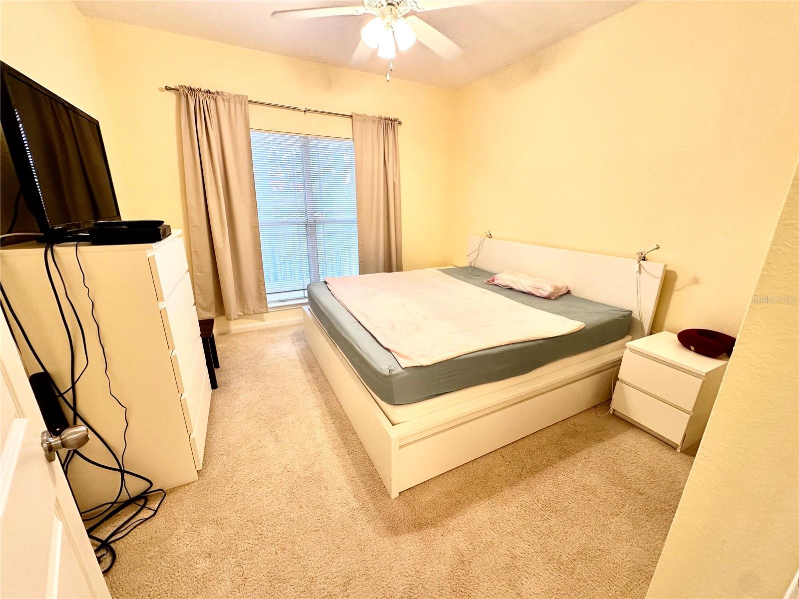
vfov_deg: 85.7
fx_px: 323
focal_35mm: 14
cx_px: 400
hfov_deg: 102.1
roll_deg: -0.7
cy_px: 300
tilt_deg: -16.8
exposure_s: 1/60
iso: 160
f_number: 2.2
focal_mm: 2.22
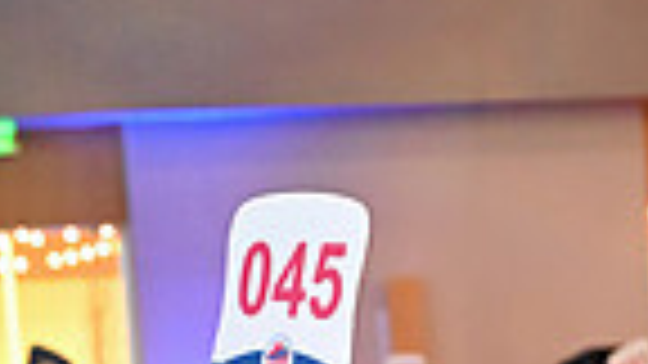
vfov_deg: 7.3
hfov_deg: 13.6
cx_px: 544
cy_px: 872
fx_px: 2698
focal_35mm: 157
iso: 10000
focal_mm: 48
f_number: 4
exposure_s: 1/100
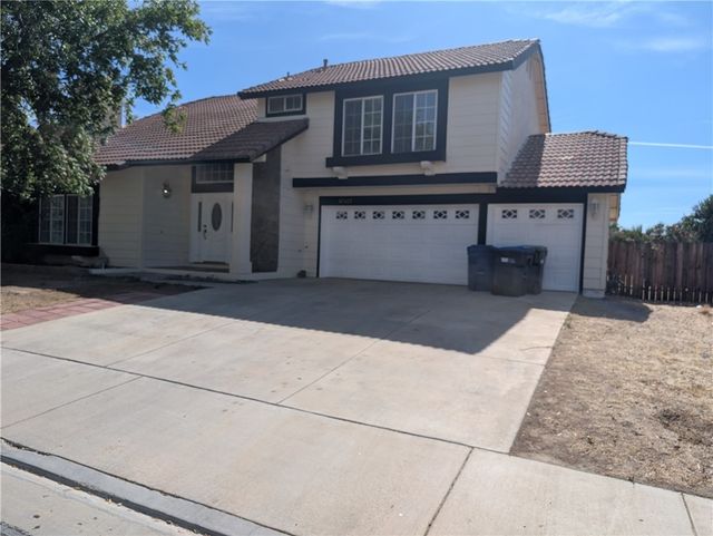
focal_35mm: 24
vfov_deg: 56.9
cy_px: 268
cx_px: 356
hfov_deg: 71.6
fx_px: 495
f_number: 1.68
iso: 29
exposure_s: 1/1869
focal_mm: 6.9
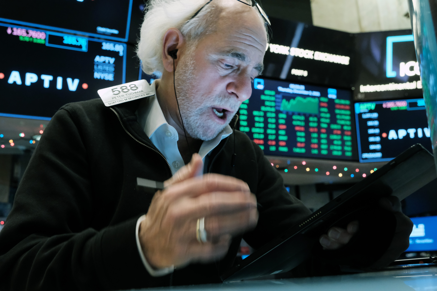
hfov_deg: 51.9
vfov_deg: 35.9
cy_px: 146
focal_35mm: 37
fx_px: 449
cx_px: 218
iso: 6400
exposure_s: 1/90
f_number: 5
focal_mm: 24.9
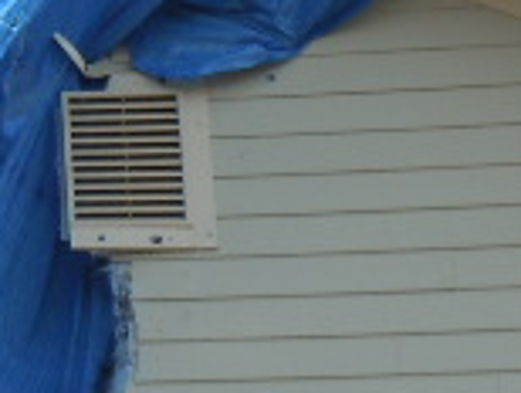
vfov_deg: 3.5
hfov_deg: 4.7
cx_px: 81
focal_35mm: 423
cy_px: 369
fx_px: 6376
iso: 100
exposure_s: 1/640
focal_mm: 18.3
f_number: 4.5
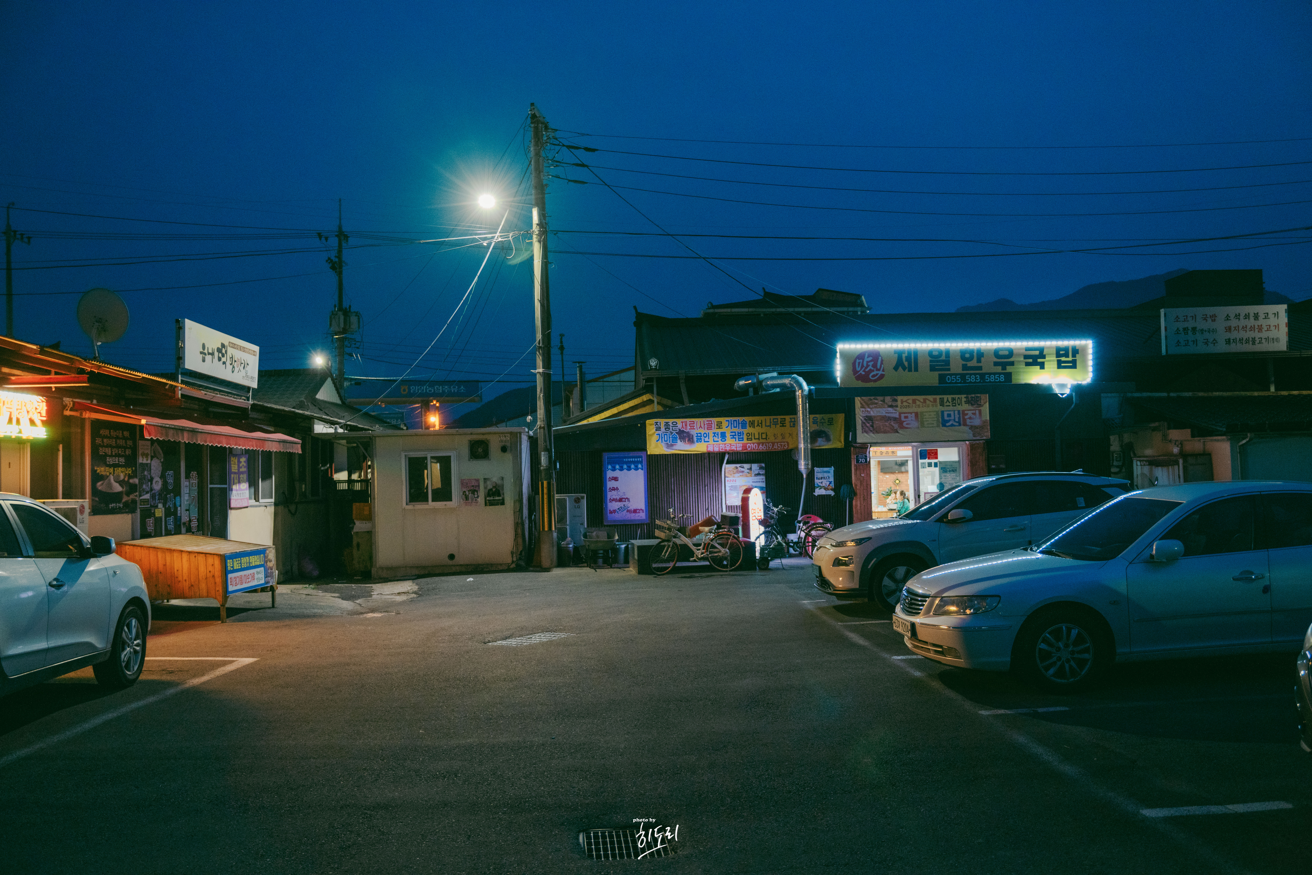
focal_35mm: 34
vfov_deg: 38.9
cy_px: 438
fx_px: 1239
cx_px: 656
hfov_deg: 55.8
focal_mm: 34
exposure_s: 1/40
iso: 3200
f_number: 2.8
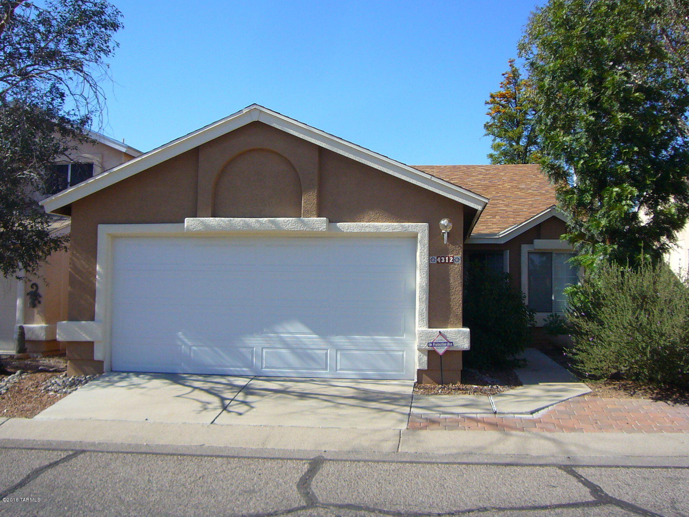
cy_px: 258
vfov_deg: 40.7
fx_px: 697
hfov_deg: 52.6
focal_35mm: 35
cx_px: 344
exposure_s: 1/250
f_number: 5.6
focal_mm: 4.6
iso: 80
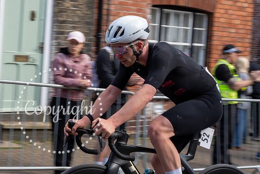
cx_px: 88
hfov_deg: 21.9
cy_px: 59
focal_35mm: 93
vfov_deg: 14.8
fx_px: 669
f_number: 14
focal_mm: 70
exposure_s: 1/160
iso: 640
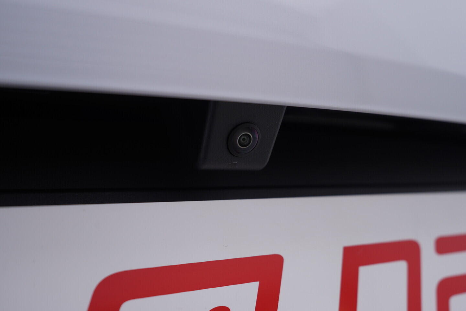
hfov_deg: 53.1
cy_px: 156
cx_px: 233
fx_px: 466
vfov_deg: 36.9
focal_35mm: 36
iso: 125
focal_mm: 24
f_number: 3.5
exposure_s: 1/60
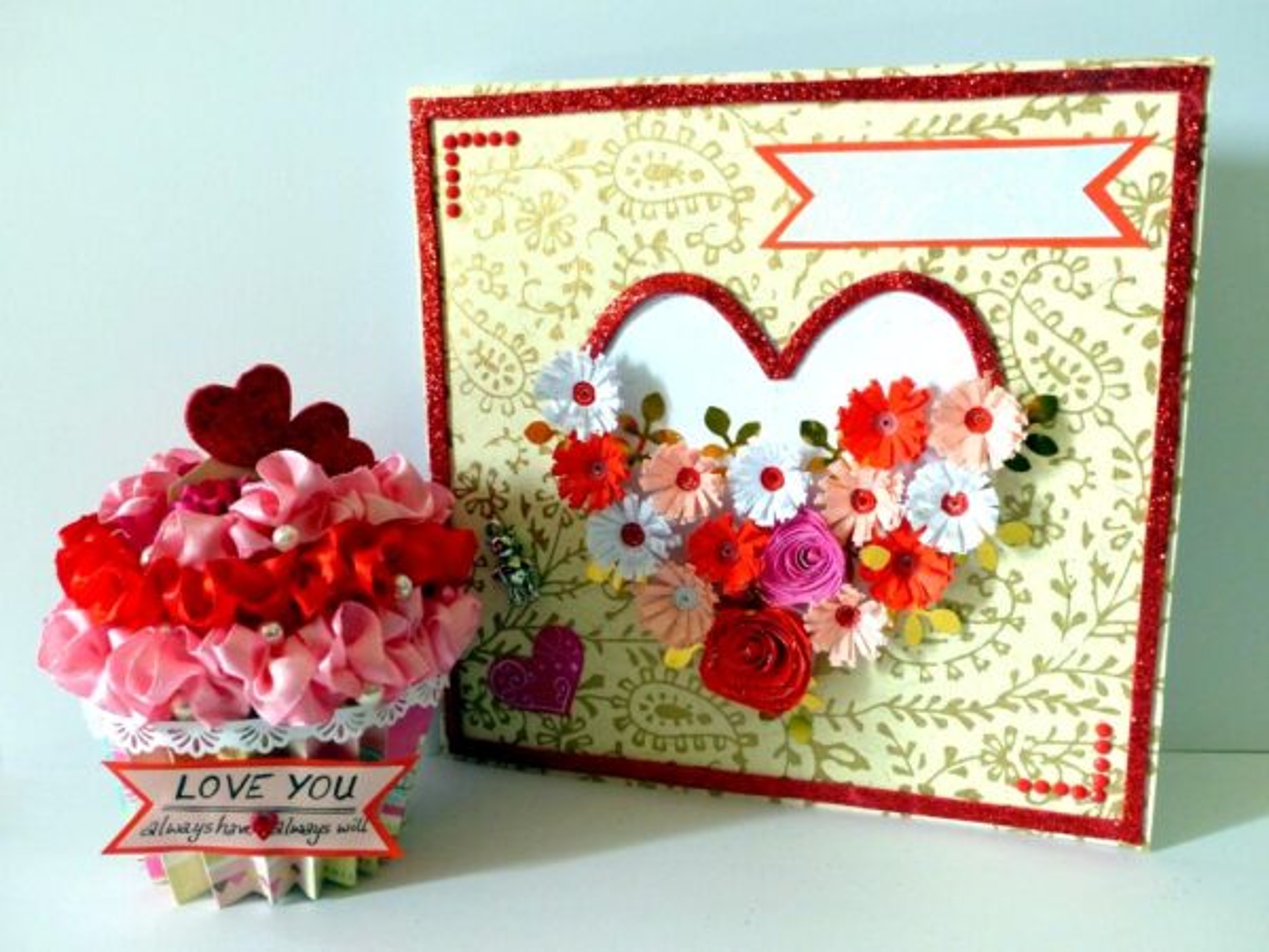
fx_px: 1173
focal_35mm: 32
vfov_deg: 44.2
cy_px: 476
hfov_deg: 56.8
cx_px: 634
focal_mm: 5.7
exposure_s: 1/60
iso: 250
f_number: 2.8
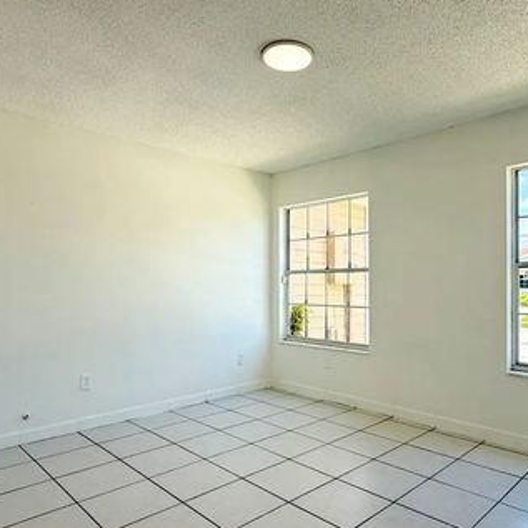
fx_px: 431
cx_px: 296
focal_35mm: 25
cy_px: 281
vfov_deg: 62.9
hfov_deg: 62.7
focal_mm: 2.22
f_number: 2.2
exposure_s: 1/236
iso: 40
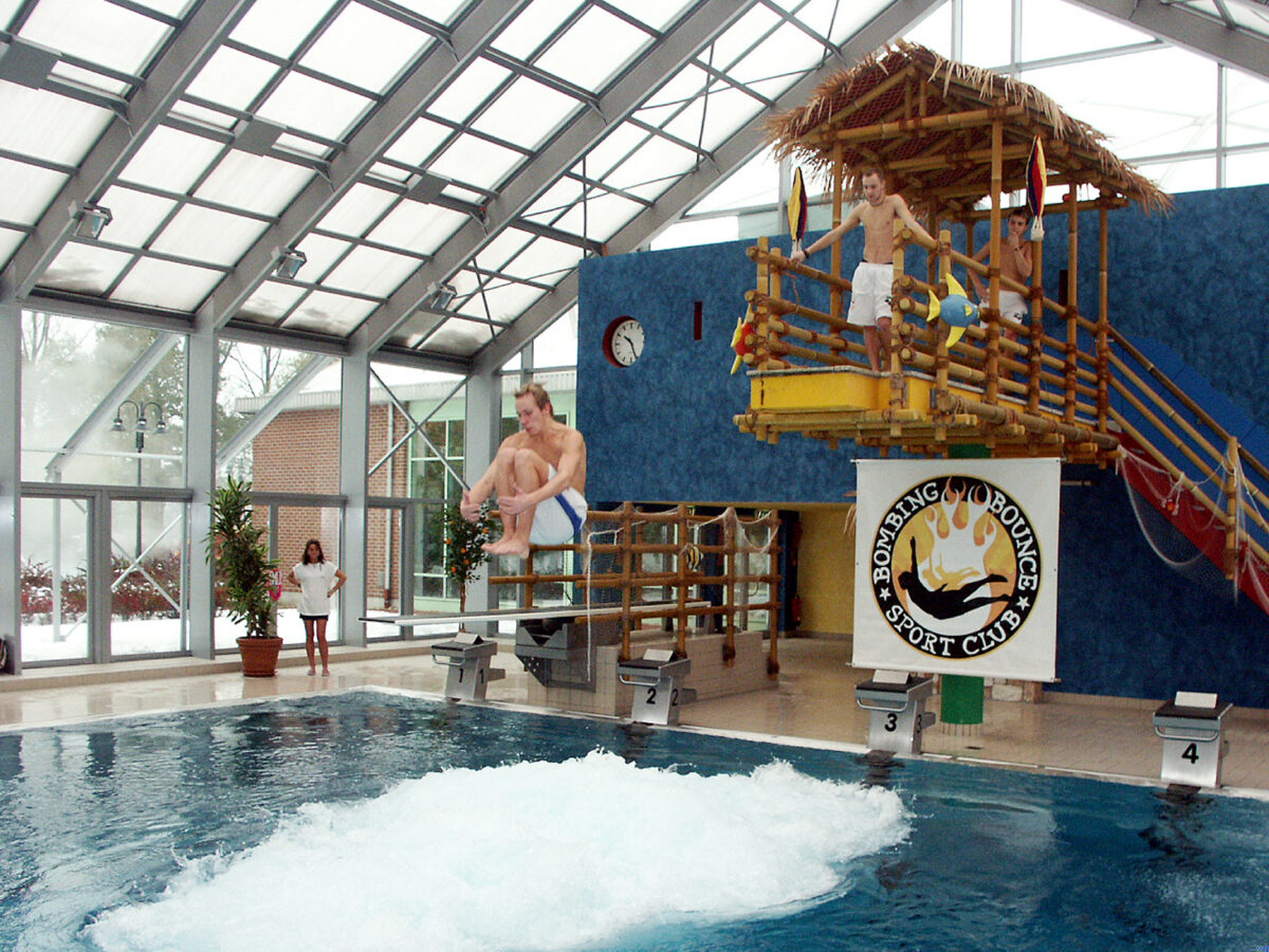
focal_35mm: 28
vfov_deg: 49.7
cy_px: 476
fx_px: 1026
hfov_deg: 63.4
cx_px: 634
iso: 200
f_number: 2.8
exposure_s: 1/350
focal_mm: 7.21
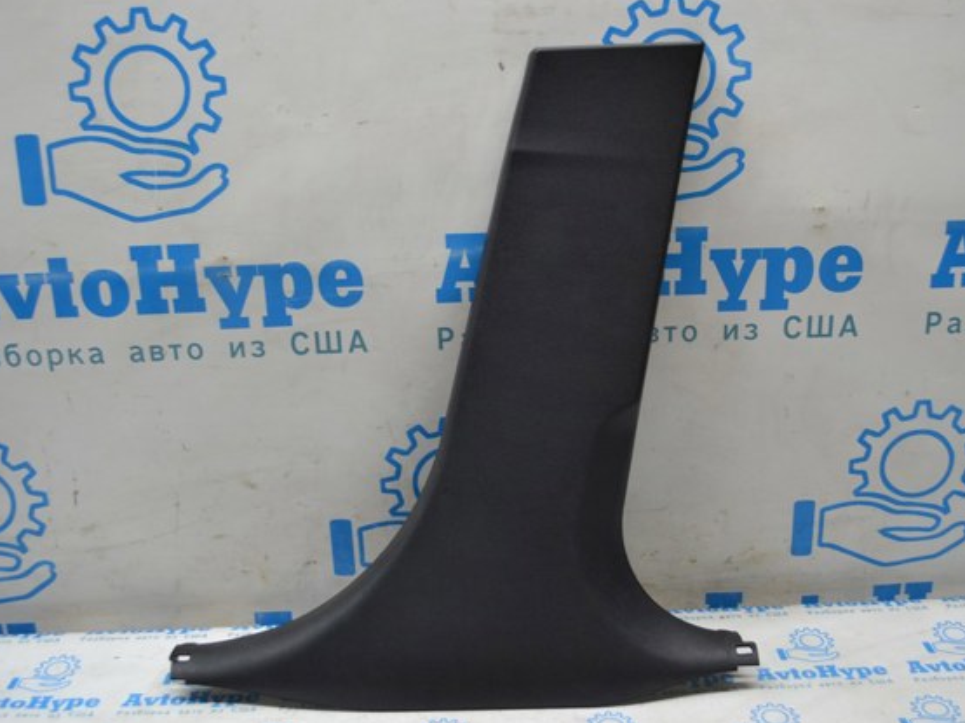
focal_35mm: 40
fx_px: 1115
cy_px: 364
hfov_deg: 46.8
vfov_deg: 35.9
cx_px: 530
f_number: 4.5
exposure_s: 1/80
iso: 400
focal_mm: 24
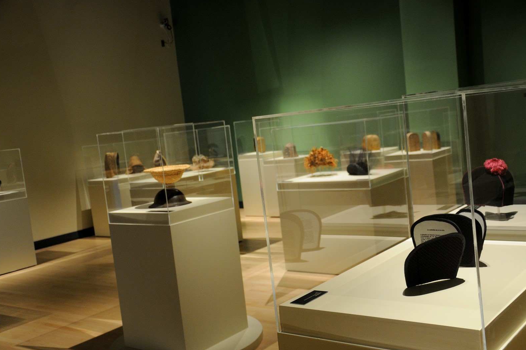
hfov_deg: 48.5
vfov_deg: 33.4
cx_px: 266
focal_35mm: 40
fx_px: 584
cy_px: 176
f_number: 4
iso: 560
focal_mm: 26
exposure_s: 1/30
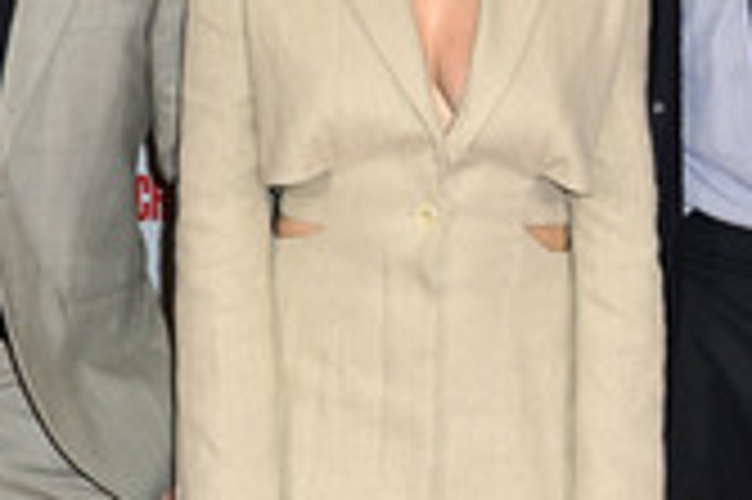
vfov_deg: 10.4
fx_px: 2713
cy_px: -9
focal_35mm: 130
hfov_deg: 15.7
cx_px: 155
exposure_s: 1/250
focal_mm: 48
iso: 2000
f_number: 6.3
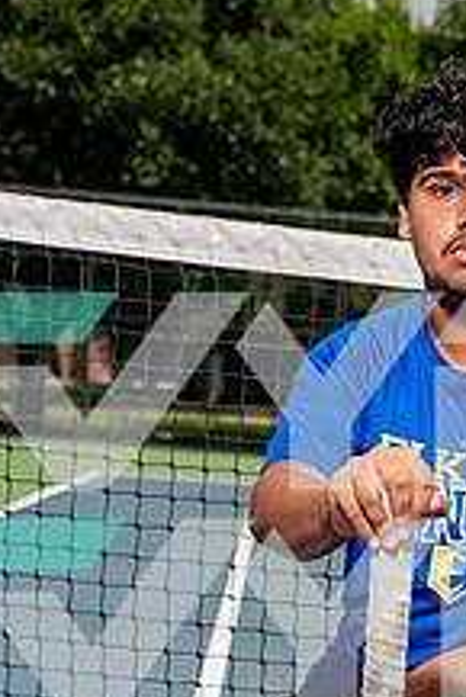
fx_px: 1648
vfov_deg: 23.3
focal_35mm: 85
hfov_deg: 15.9
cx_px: 405
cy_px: 620
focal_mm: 41
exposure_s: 1/1600
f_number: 4
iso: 100
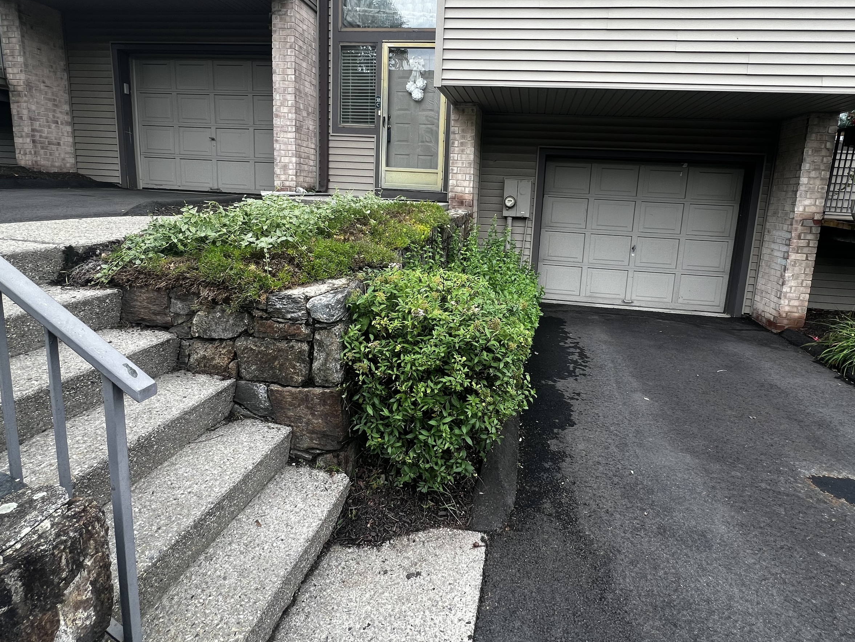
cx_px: 471
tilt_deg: -8.8
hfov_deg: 90.7
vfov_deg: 74.1
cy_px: 266
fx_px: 420
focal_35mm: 17
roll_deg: -2.7
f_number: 1.8
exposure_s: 1/147
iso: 32
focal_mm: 1.57
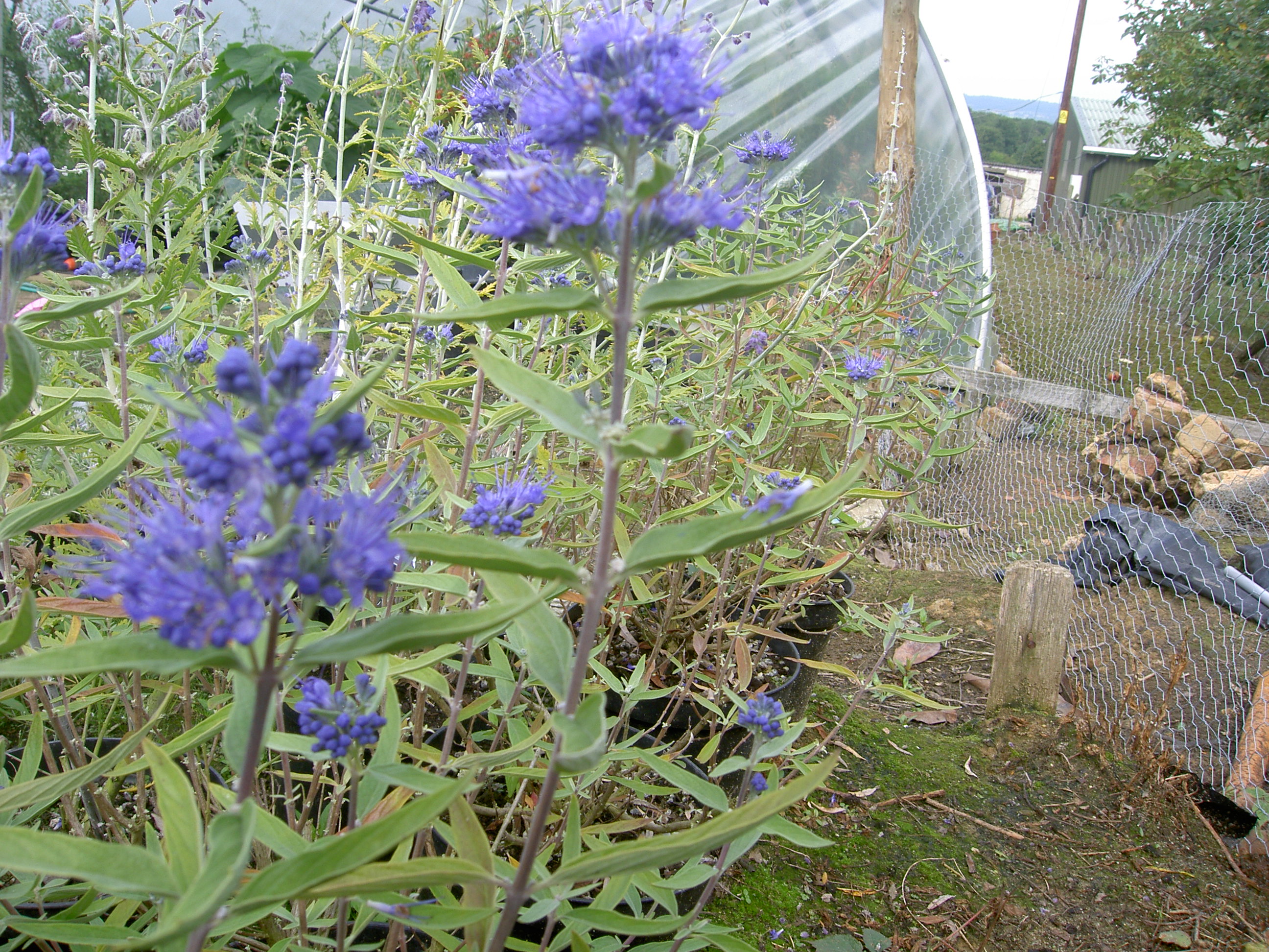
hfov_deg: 54.0
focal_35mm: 34
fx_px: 1246
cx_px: 634
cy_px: 476
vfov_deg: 41.8
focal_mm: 5.6
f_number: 4.7
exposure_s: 1/100
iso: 50
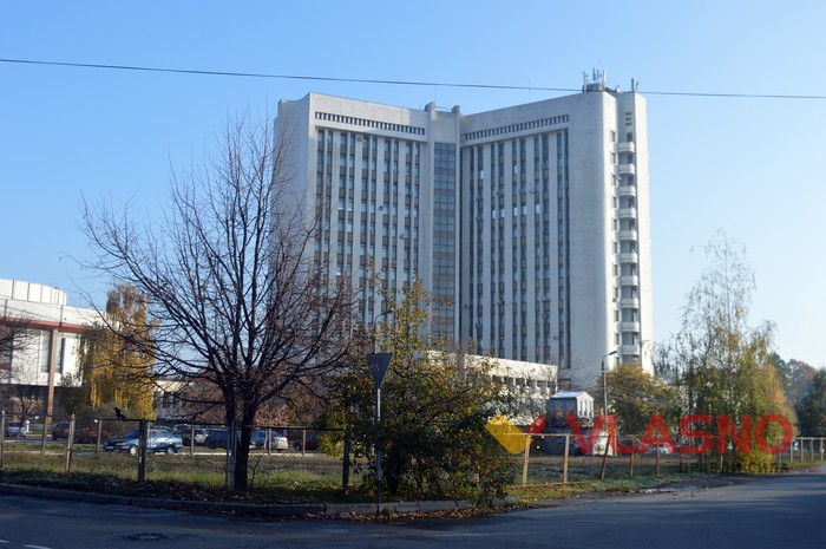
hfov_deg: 43.6
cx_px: 413
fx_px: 1031
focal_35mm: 45
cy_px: 274
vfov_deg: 29.8
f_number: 7.1
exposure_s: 1/200
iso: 100
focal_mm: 30
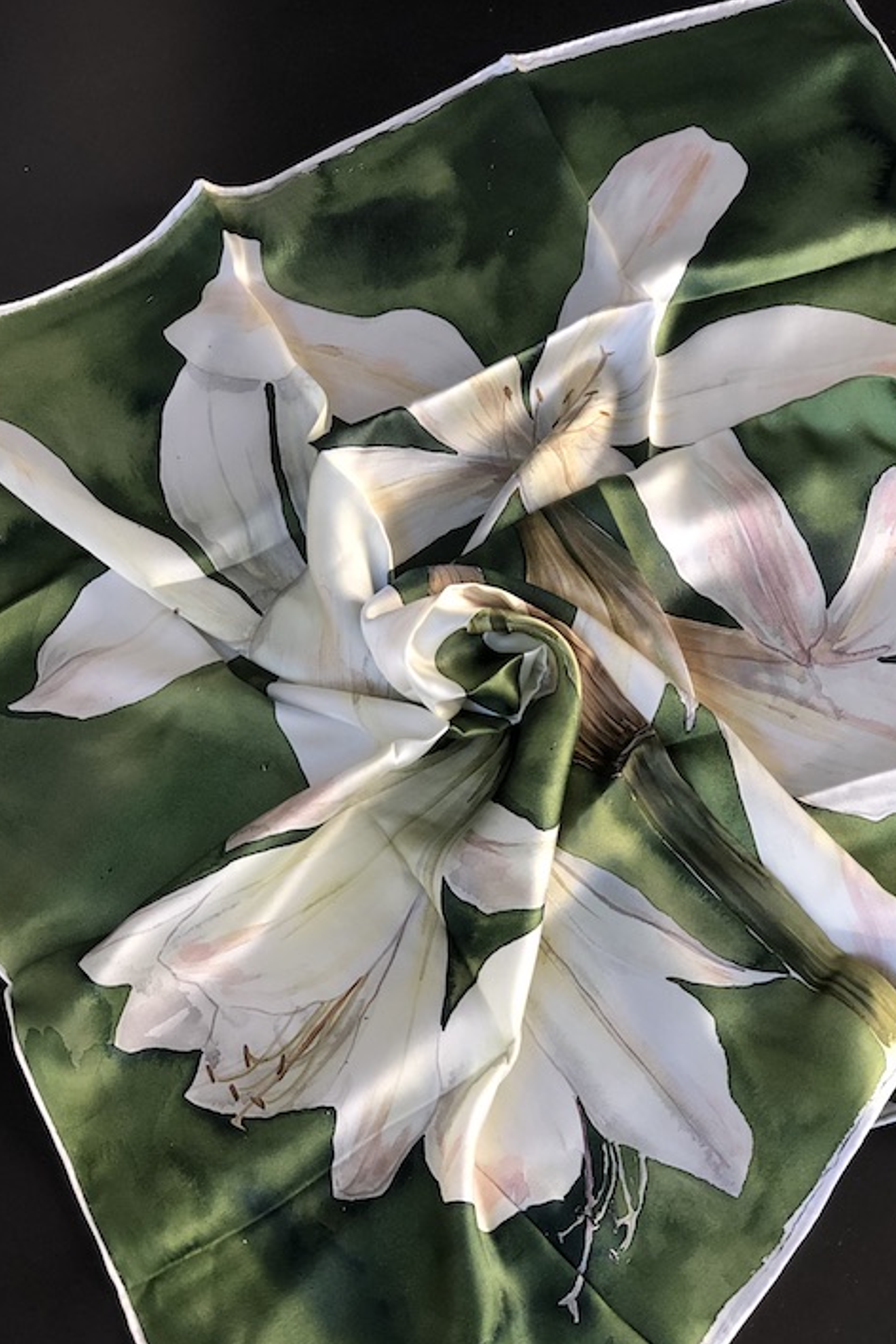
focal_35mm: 67
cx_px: 549
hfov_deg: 20.3
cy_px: 710
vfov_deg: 30.1
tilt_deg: -61.9
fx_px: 2501
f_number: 2.8
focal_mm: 6.6
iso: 64
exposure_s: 1/33
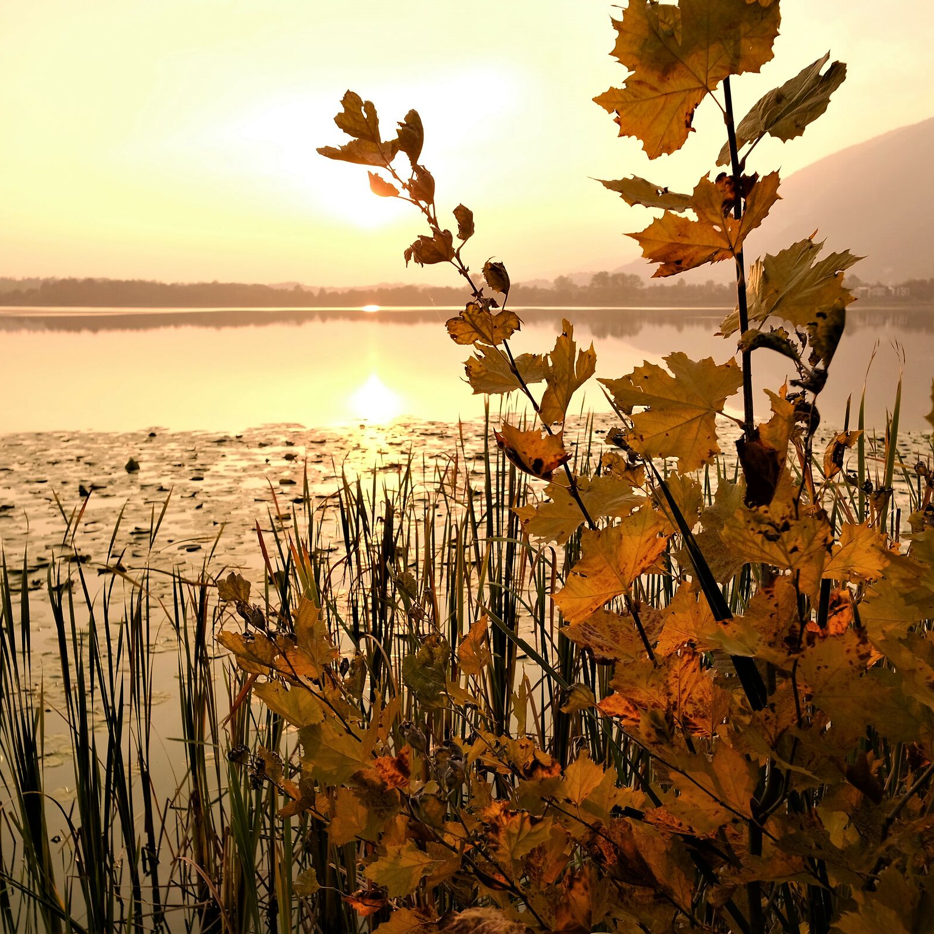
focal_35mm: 27
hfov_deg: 59.0
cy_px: 466
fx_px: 824
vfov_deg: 59.1
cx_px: 503
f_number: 4
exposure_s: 1/400
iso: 200
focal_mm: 14
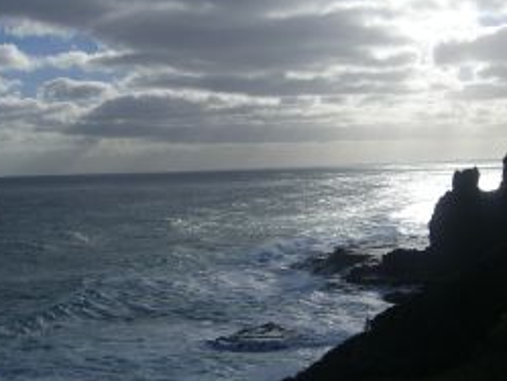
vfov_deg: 23.9
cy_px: 120
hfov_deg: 31.4
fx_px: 894
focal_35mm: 61
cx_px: 346
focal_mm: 7.9
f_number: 8
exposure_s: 1/1000
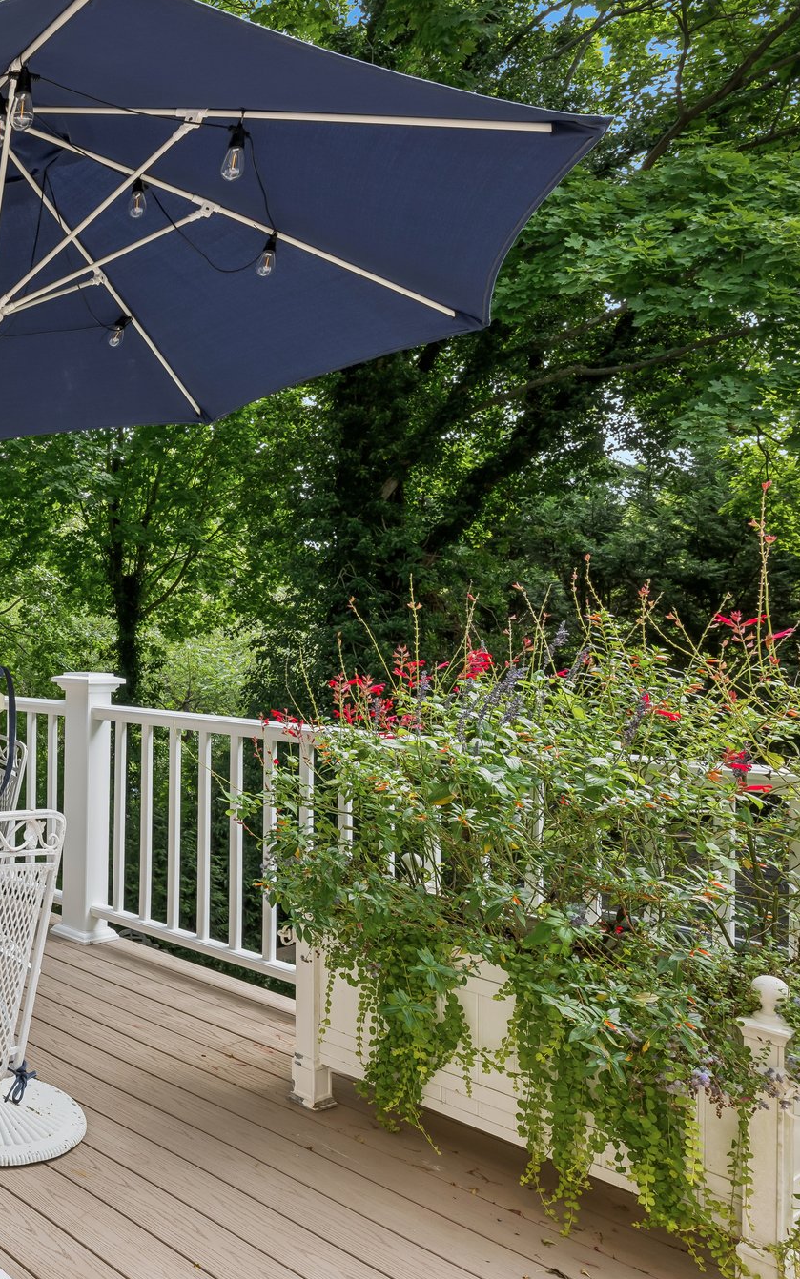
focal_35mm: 29
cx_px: -143
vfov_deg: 65.0
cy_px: 634
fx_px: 1004
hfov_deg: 35.1
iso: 160
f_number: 9
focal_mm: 18.5
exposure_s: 1/60
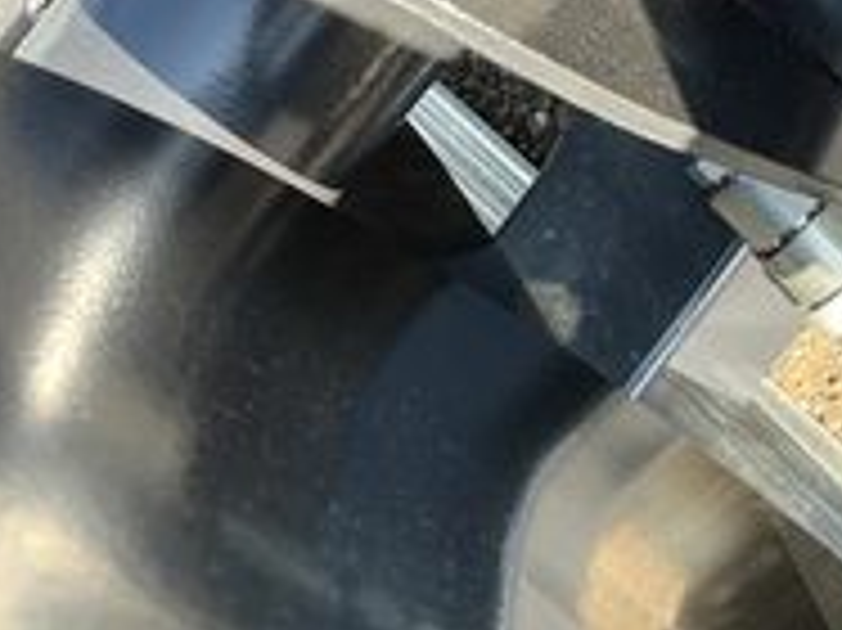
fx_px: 1459
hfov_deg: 31.1
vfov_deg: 24.4
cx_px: 720
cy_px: 306
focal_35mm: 60
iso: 25
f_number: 1.8
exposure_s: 1/122
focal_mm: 3
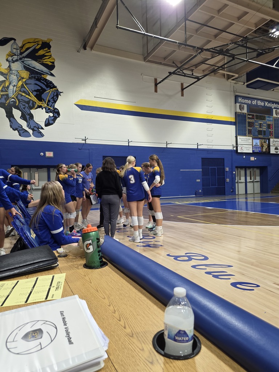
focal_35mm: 23
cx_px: 140
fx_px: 247
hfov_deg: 58.9
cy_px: 186
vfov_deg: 73.9
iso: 160
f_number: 1.7
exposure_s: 1/120
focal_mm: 6.25
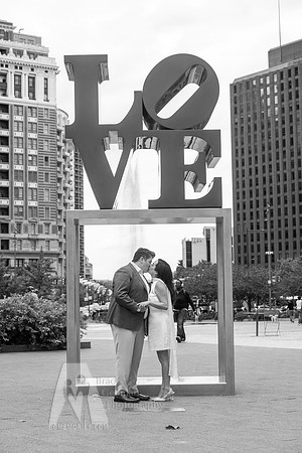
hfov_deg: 19.5
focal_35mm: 70
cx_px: 151
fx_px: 881
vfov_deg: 28.8
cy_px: 226
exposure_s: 1/500
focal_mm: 70
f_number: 6.3
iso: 800
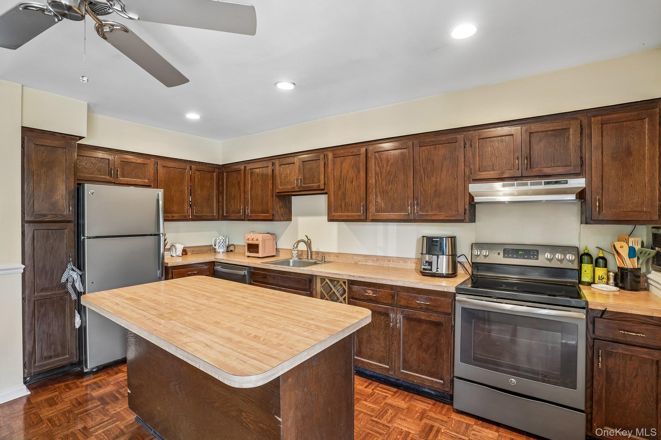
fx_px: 294
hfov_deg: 96.7
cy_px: 220
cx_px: 330
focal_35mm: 16
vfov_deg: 73.7
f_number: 8
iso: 640
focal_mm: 16
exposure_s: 1/15
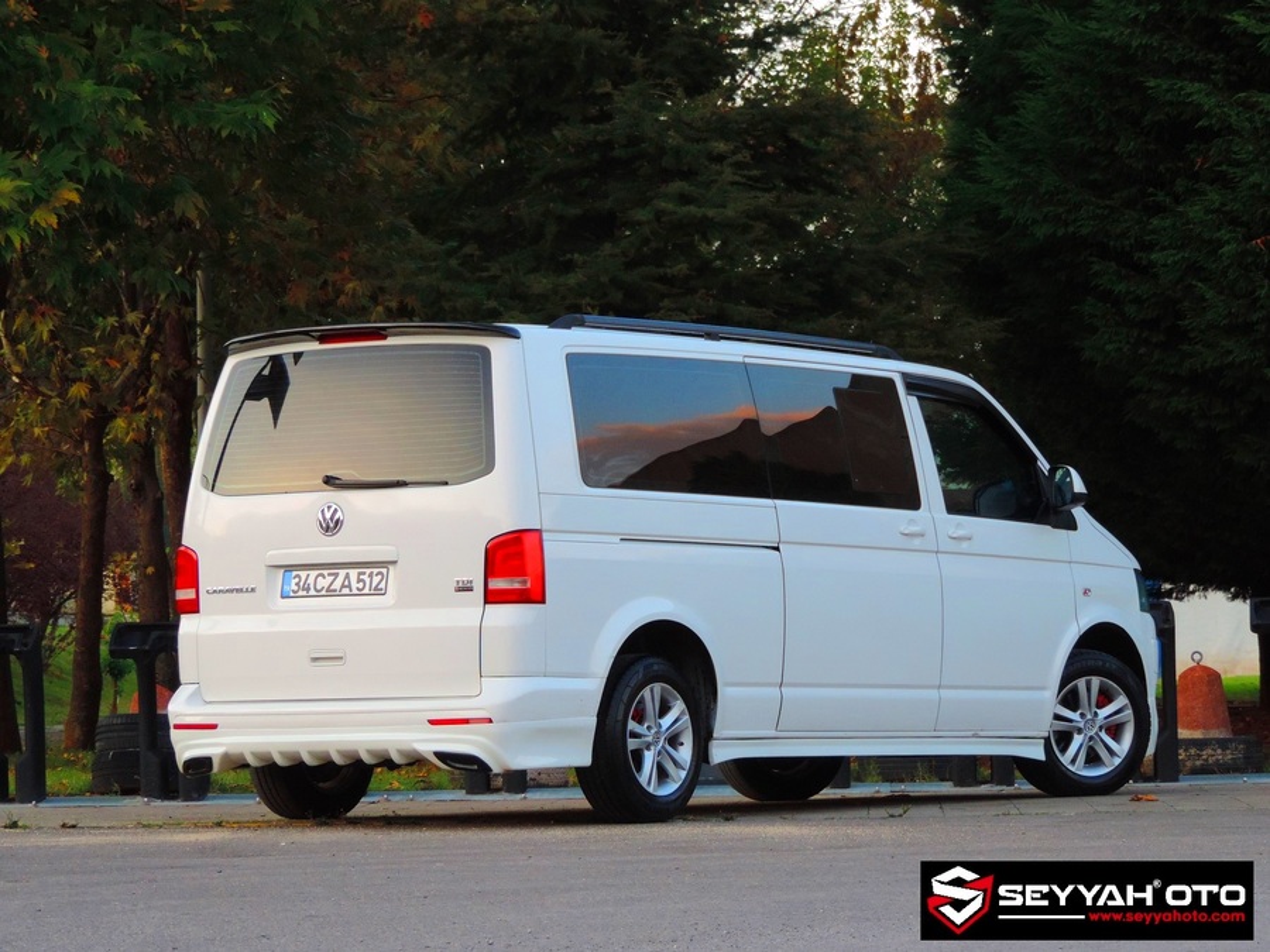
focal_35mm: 145
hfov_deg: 13.6
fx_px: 5320
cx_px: 635
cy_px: 476
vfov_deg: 10.2
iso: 400
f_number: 4.4
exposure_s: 1/160
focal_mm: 25.8
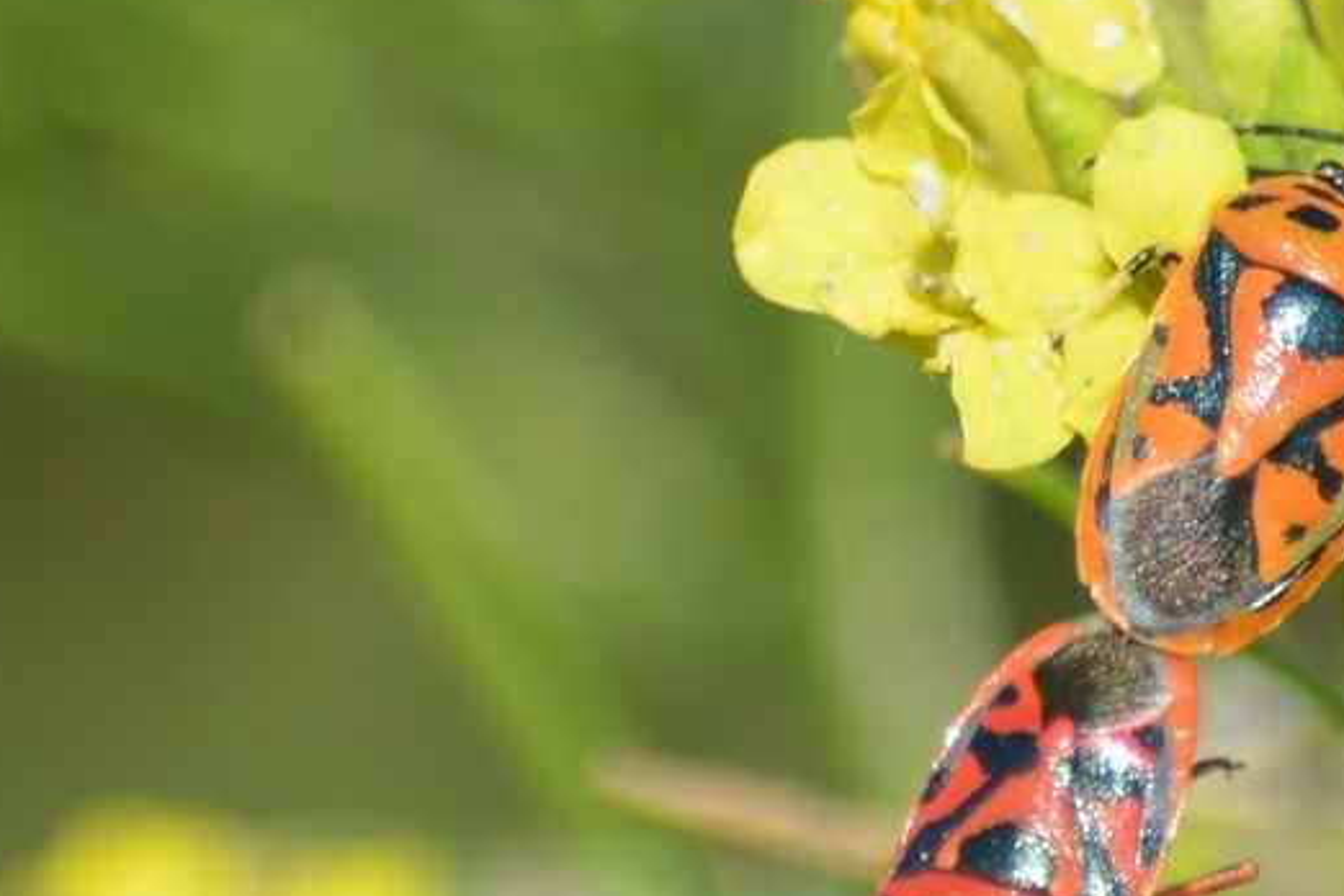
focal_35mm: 828
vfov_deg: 1.7
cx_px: 1074
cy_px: 582
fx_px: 30910
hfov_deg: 2.5
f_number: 8
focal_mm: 300
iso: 100
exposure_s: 1/200
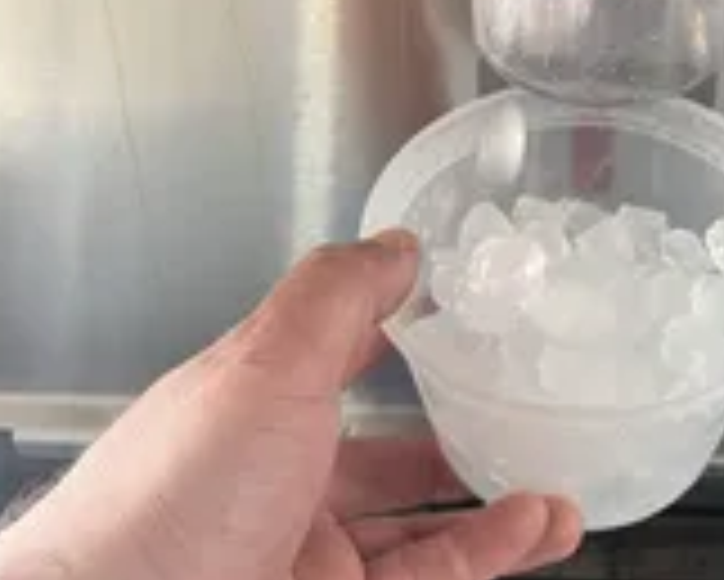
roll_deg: -2.0
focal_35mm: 63
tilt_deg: -33.0
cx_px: 625
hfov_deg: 29.0
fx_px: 1351
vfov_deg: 23.5
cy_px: 45
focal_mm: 5.1
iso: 200
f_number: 1.6
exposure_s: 1/60
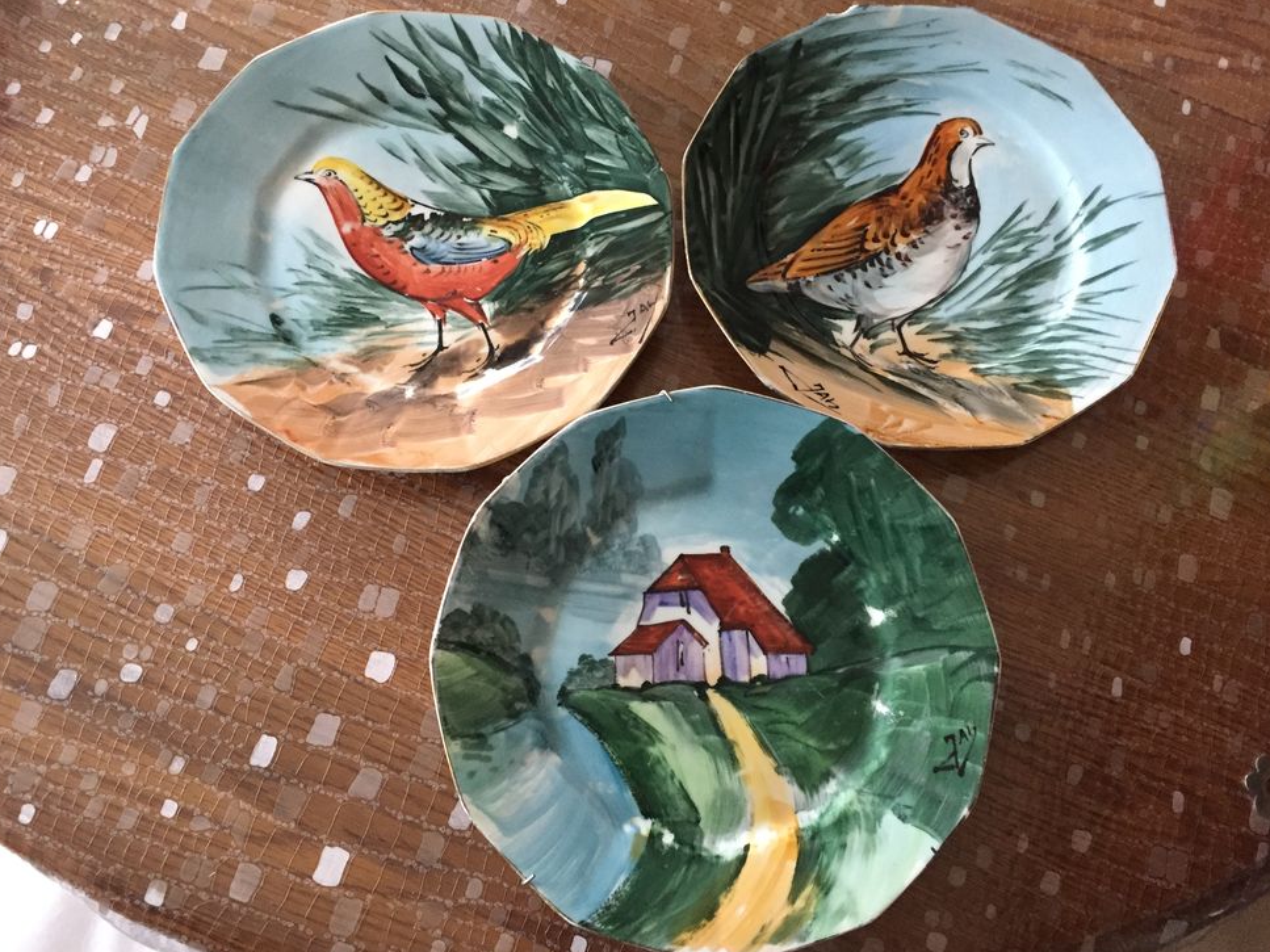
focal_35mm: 30
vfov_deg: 46.8
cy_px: 488
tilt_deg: -74.9
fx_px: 1101
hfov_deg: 60.0
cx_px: 636
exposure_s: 1/25
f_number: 2.2
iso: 250
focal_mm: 4.15
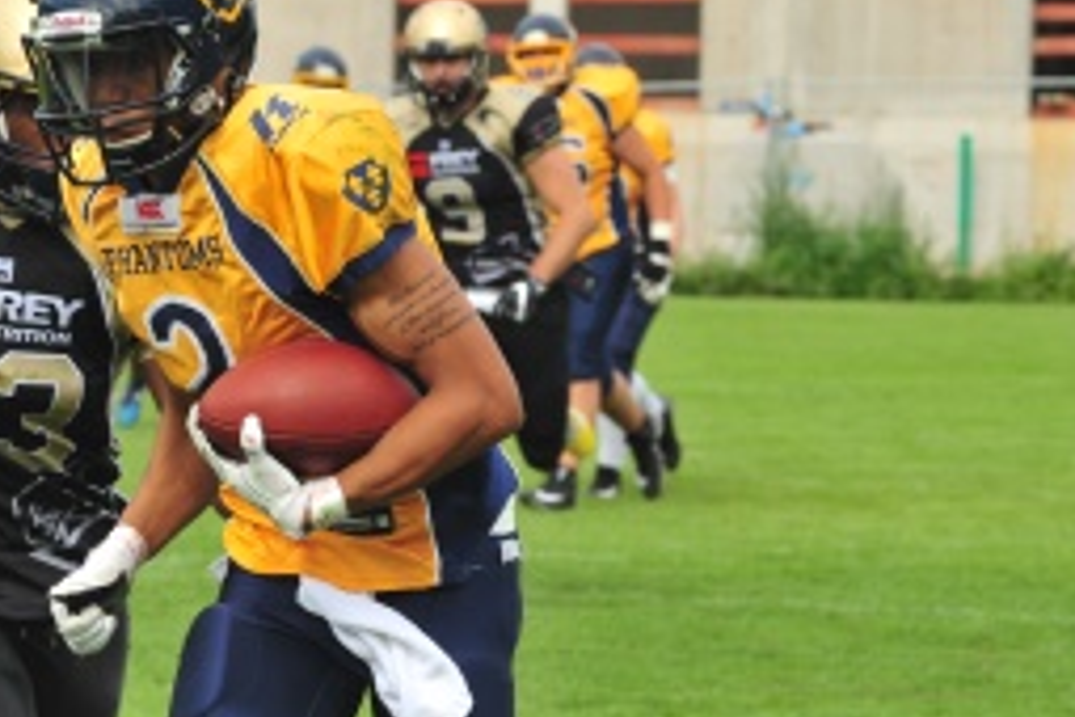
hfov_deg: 5.8
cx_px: 350
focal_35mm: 353
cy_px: 373
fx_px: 10540
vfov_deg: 3.9
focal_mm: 180
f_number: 9
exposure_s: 1/800
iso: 1250
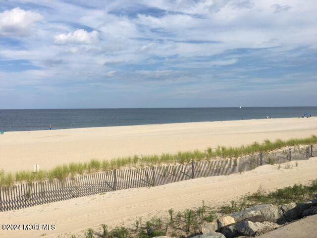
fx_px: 266
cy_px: 119
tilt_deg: -2.0
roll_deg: +1.3
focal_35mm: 29
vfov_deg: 48.2
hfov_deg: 61.7
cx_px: 158
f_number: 2.2
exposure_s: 1/2747
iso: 25
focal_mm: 4.15
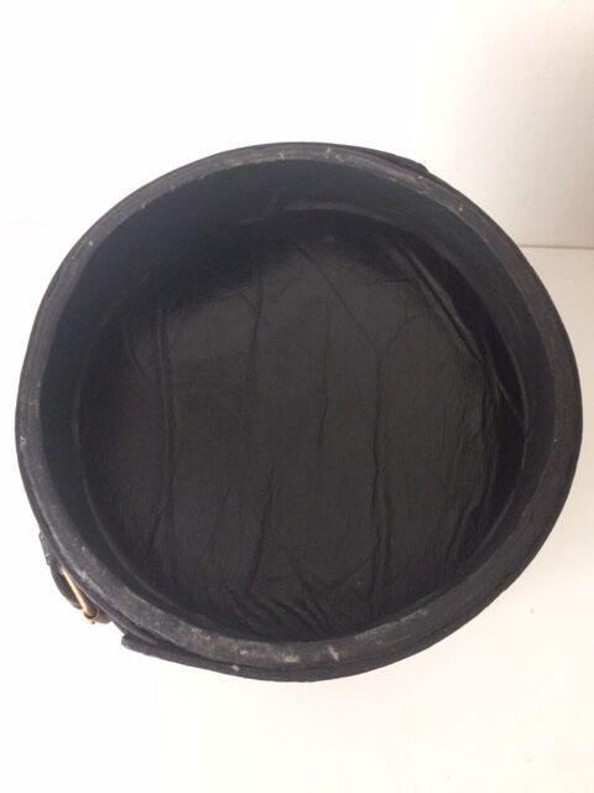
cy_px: 396
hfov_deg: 48.2
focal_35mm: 29
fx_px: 664
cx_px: 297
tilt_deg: -73.4
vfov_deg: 61.7
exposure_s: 1/33
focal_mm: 4.15
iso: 200
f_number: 2.2
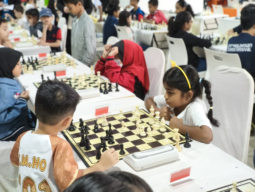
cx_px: 128
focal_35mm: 46
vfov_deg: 31.5
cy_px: 96
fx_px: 339
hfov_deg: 41.2
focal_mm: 7.1
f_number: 1.9
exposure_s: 1/99.5
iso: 2000
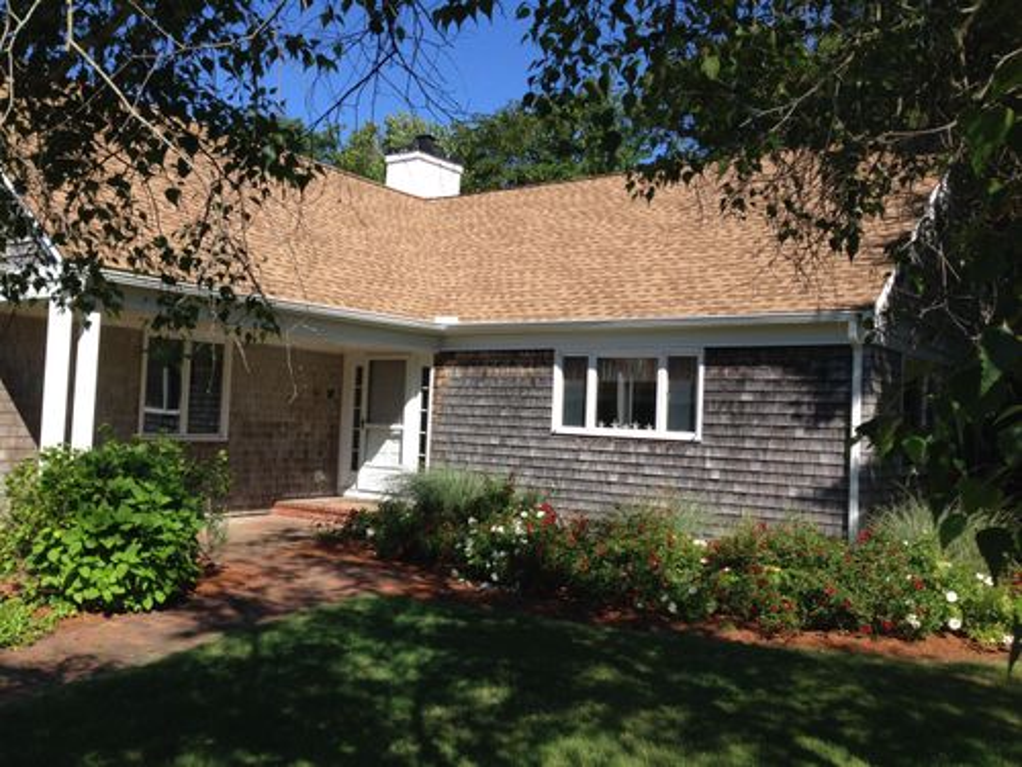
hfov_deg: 55.4
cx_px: 511
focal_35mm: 33
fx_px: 974
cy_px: 384
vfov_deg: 42.9
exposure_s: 1/1085
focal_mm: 4.12
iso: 50
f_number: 2.4
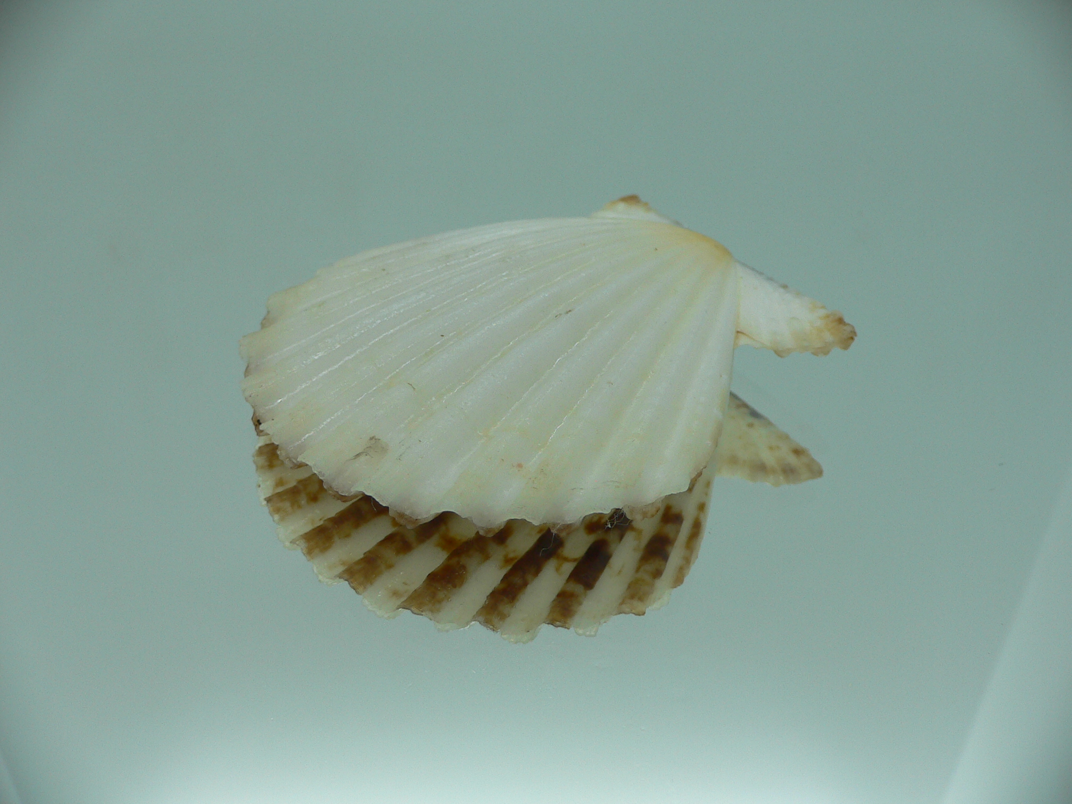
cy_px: 402
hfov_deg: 52.6
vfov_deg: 40.7
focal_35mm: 35
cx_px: 536
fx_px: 1084
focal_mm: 4.6
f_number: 2.8
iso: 80
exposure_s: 1/60
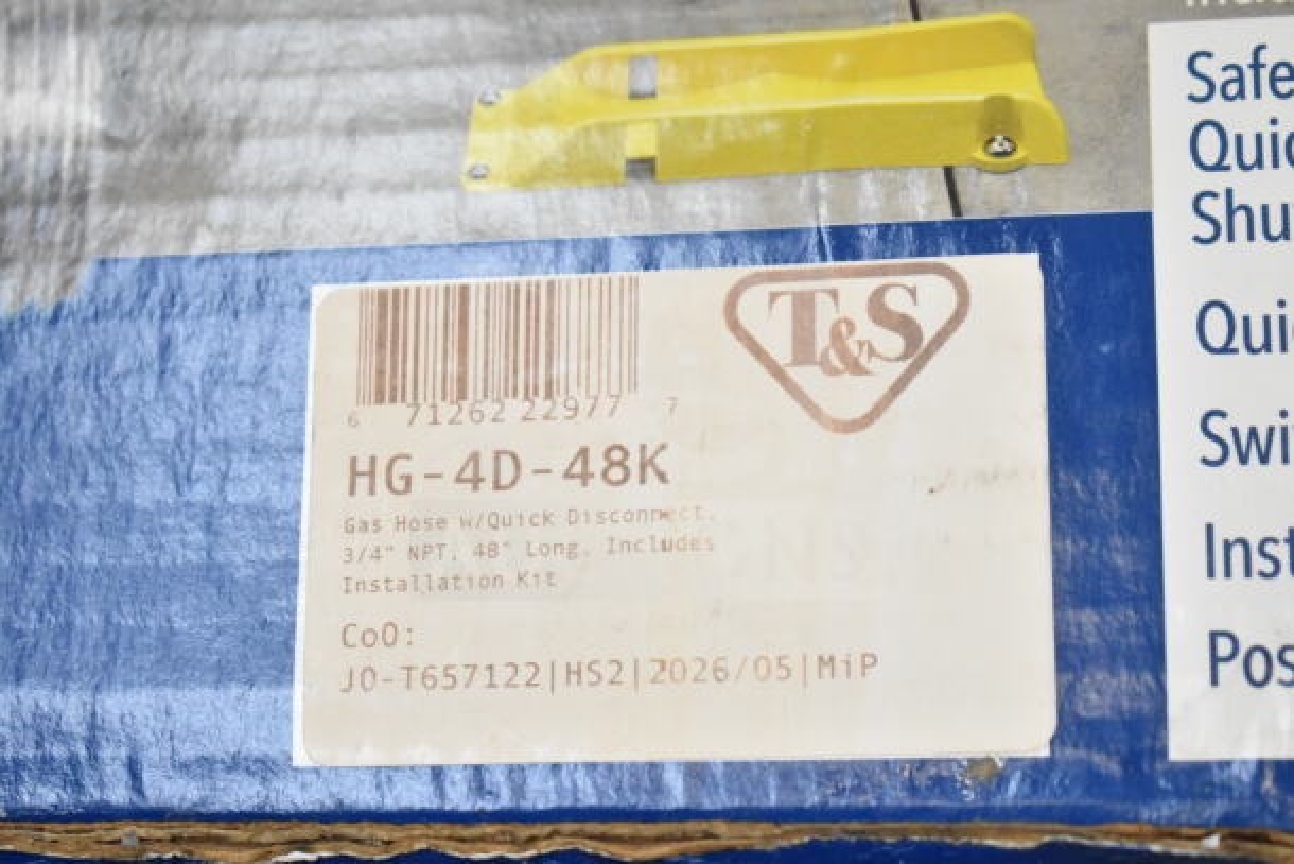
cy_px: 432
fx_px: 2966
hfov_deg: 24.6
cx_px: 647
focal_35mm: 82
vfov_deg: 16.6
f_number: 5.6
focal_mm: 55
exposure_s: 1/100
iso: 3200
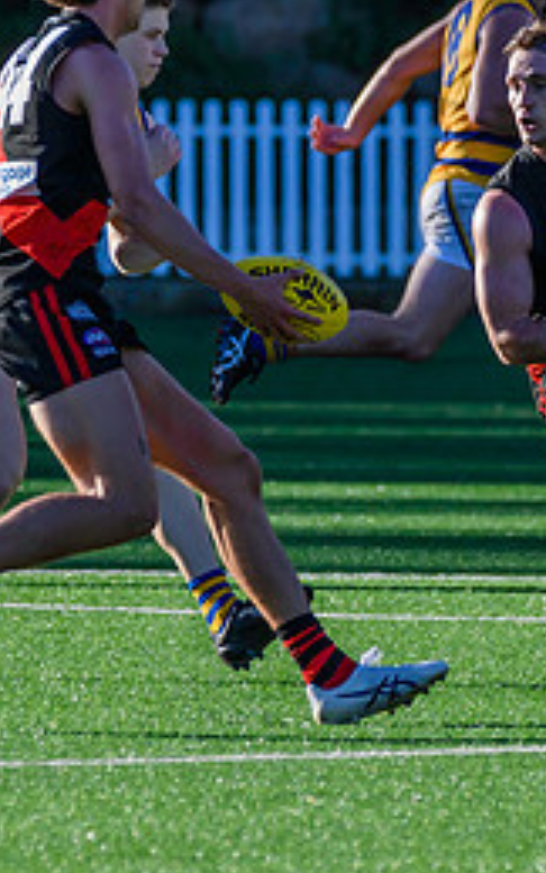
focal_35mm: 1001
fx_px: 23819
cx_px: 424
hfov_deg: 1.3
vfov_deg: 2.1
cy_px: 159
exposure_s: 1/1600
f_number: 5.6
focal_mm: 300
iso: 800
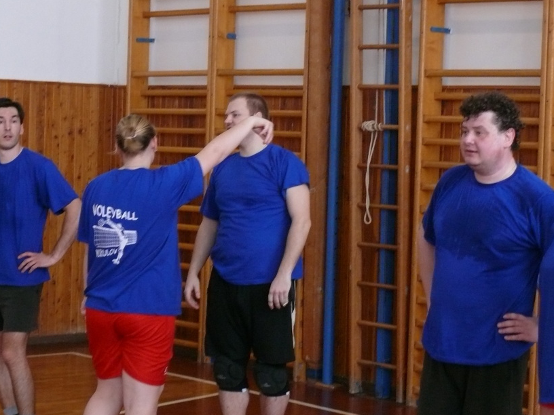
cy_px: 157
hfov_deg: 19.8
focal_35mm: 99
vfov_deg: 14.9
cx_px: 326
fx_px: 1584
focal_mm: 14.3
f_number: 3.2
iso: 320
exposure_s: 1/250
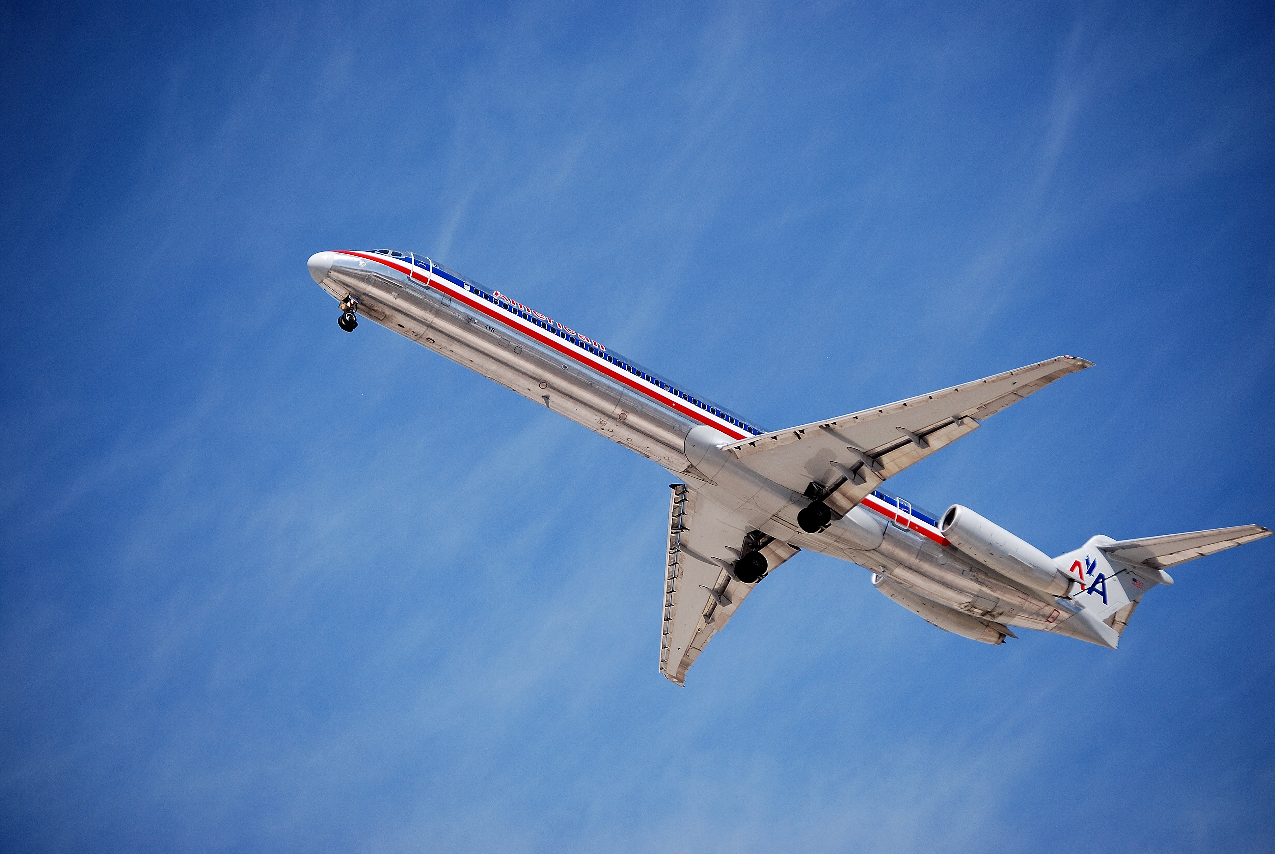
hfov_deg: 13.0
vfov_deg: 8.7
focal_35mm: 158
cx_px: 638
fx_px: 5585
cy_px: 427
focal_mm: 105
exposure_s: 1/1000
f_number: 4.8
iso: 125
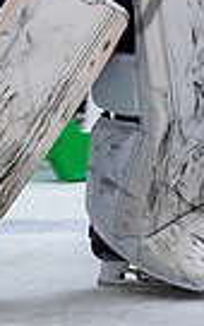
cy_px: -89
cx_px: 62
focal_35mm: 547
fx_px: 4866
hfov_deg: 2.4
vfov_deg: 3.8
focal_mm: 55
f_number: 4
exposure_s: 1/250
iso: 400
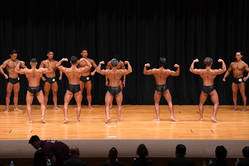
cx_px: 124
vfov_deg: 10.8
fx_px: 878
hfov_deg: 16.1
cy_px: 83
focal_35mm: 127
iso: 4000
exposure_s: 1/400
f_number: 5.6
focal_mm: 85
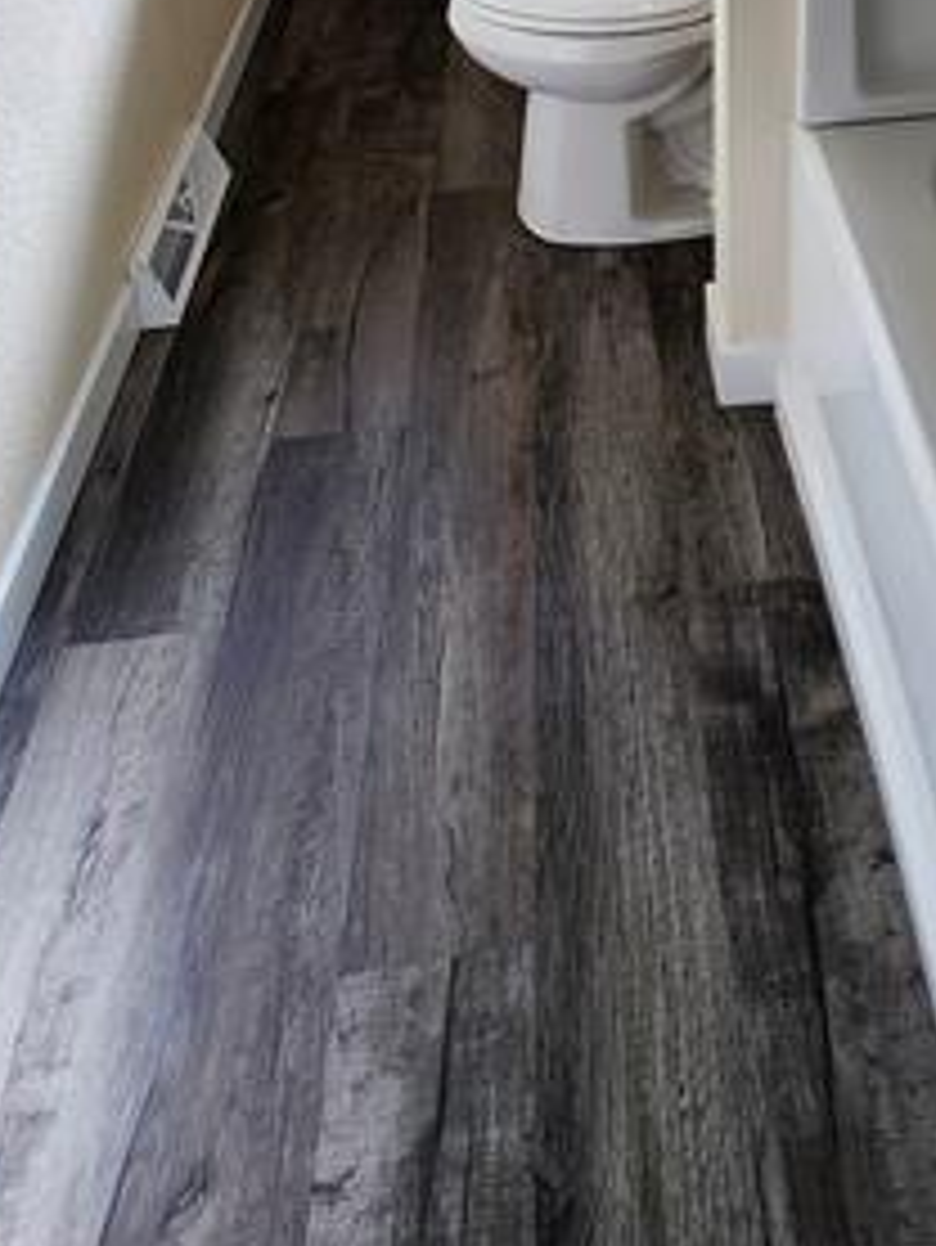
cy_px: -360
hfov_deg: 38.5
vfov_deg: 35.6
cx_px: 722
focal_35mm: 36
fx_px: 1297
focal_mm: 1.74
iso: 32
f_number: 2.2
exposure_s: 1/120
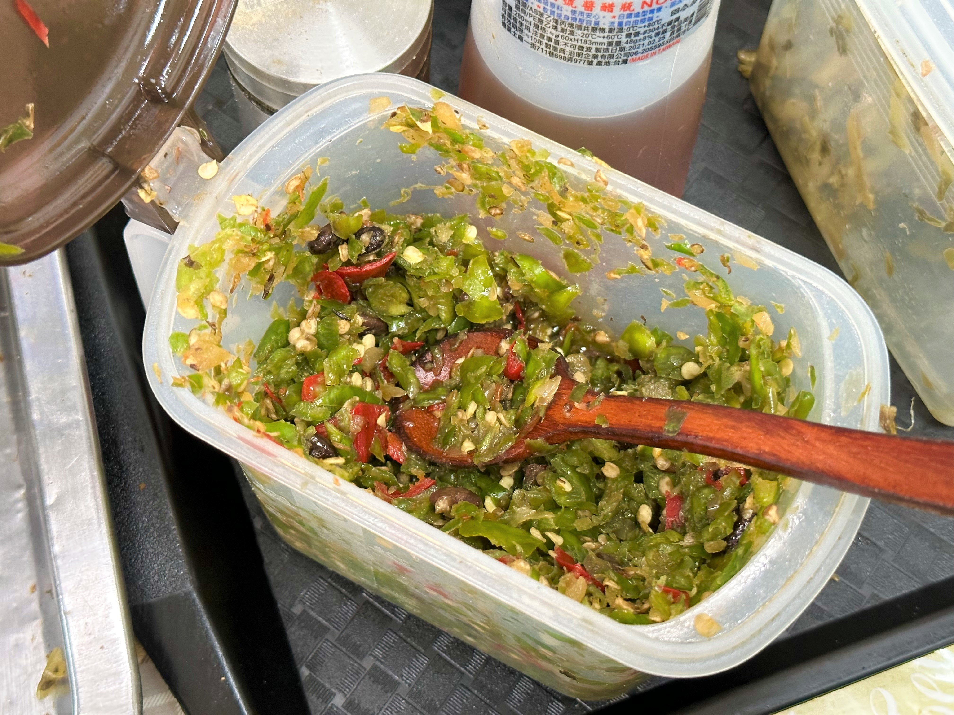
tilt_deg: -68.9
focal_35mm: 48
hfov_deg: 39.7
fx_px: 1323
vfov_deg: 30.3
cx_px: 477
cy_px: 358
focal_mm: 6.86
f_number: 1.78
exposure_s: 1/40
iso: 320
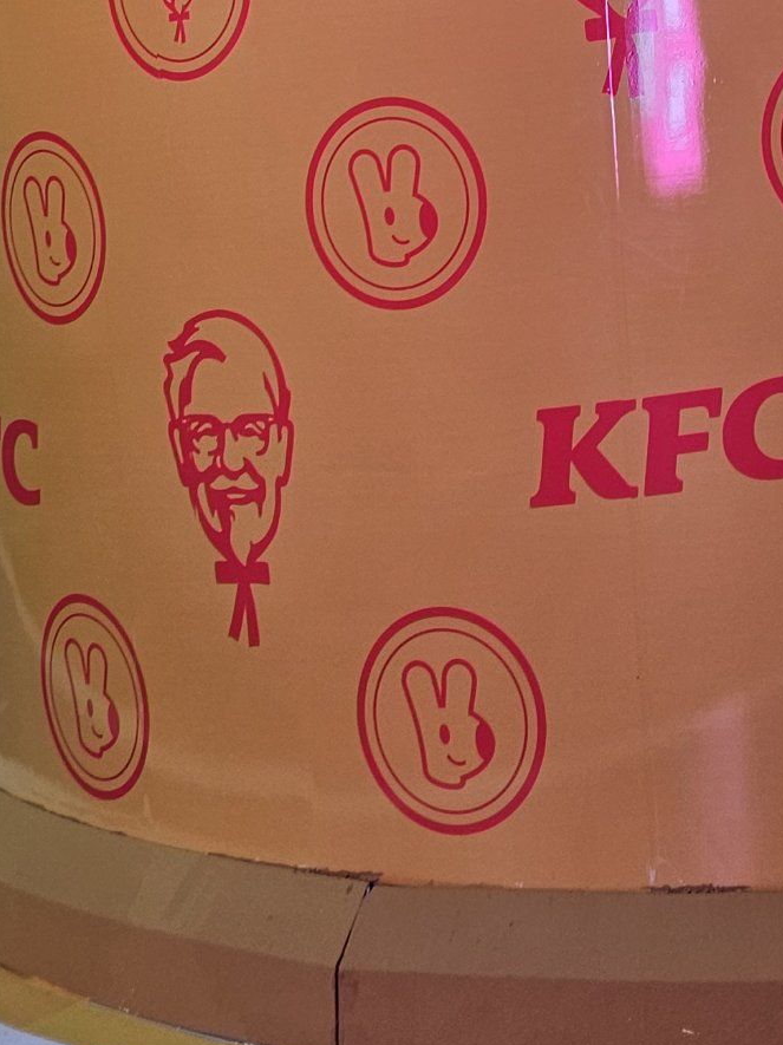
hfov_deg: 19.3
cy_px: -541
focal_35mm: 71
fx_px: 2143
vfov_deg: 22.3
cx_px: 978
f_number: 1.7
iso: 100
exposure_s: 1/60.2
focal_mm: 6.3
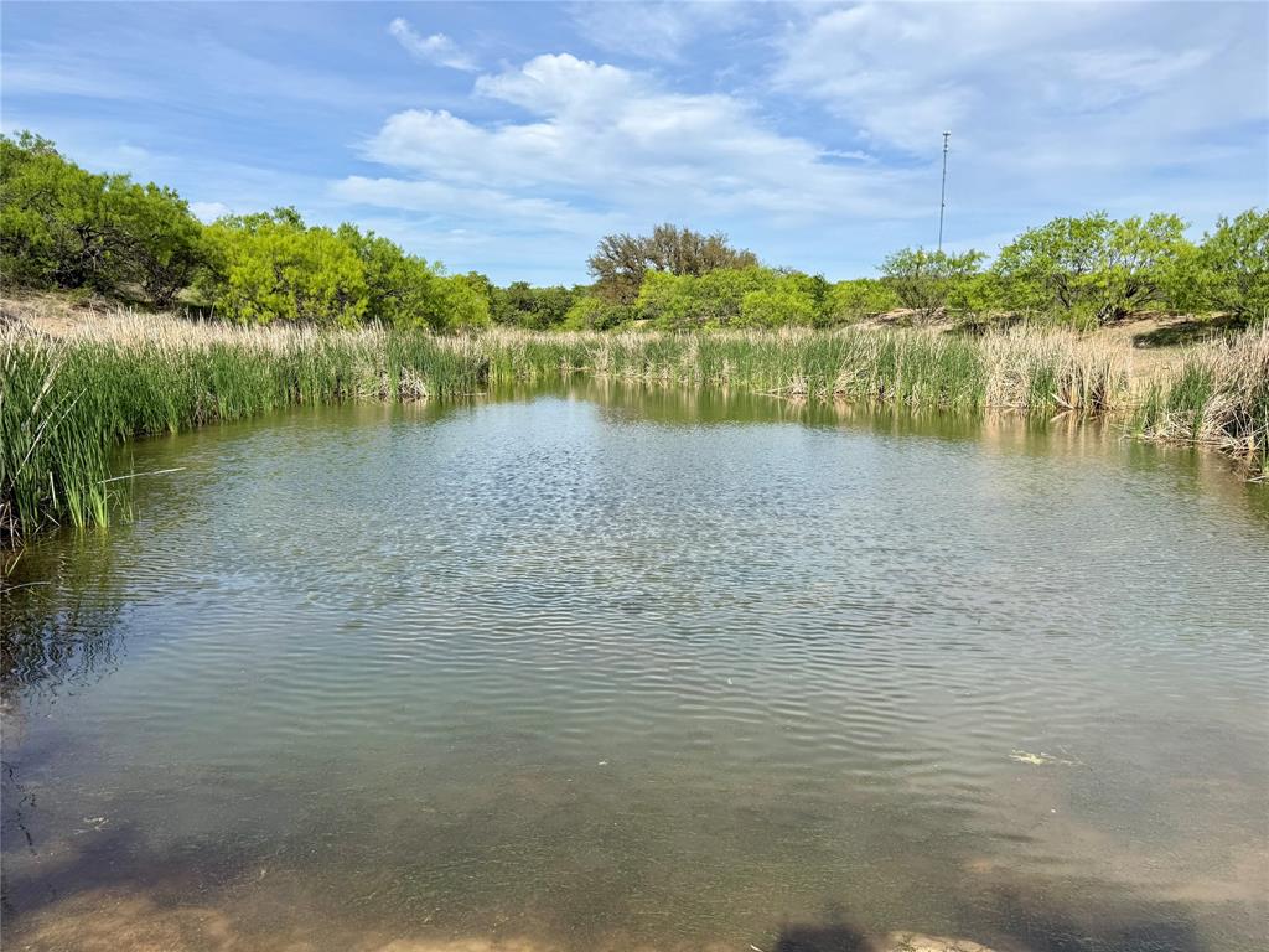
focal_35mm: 24
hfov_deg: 71.6
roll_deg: -0.5
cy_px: 476
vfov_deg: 56.8
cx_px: 634
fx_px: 880
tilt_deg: -8.5
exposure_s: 1/5714
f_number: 1.78
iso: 80
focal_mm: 6.76
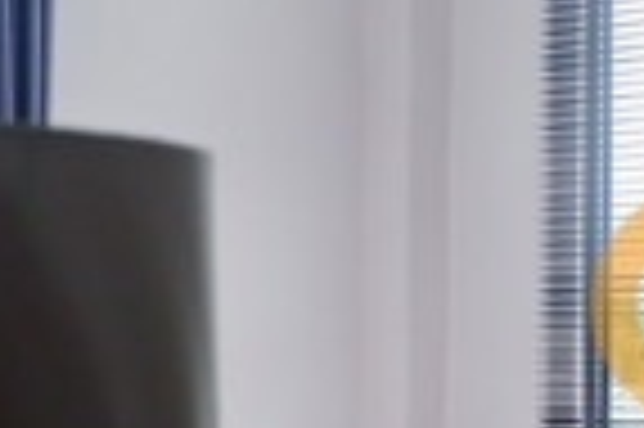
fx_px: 1805
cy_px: 306
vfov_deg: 13.5
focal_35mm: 101
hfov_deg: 17.0
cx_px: 1126
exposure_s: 1/150
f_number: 3.5
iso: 200
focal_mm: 16
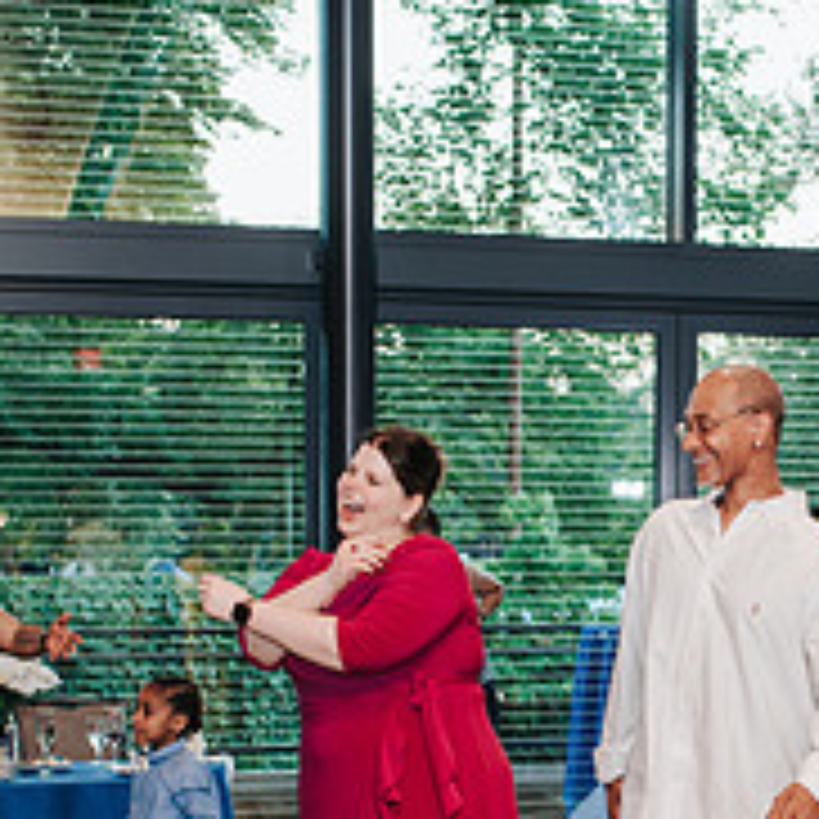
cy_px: 754
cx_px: 634
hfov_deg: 18.2
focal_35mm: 95
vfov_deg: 18.0
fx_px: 2543
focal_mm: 35
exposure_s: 1/160
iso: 720
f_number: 2.8
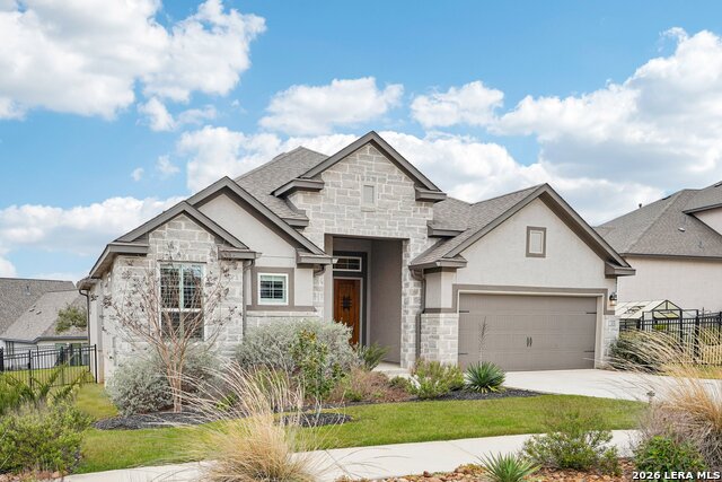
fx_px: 612
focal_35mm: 30
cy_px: 241
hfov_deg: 61.1
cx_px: 361
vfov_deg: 43.0
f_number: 8
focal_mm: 30.5
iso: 100
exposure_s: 1/160
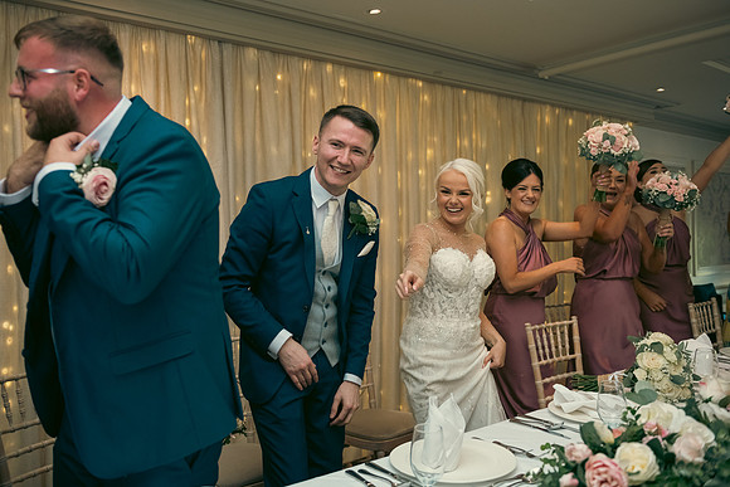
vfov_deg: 41.1
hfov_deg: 58.7
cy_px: 244
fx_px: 649
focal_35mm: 32
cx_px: 365
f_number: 3.5
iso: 800
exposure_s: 1/160
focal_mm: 32
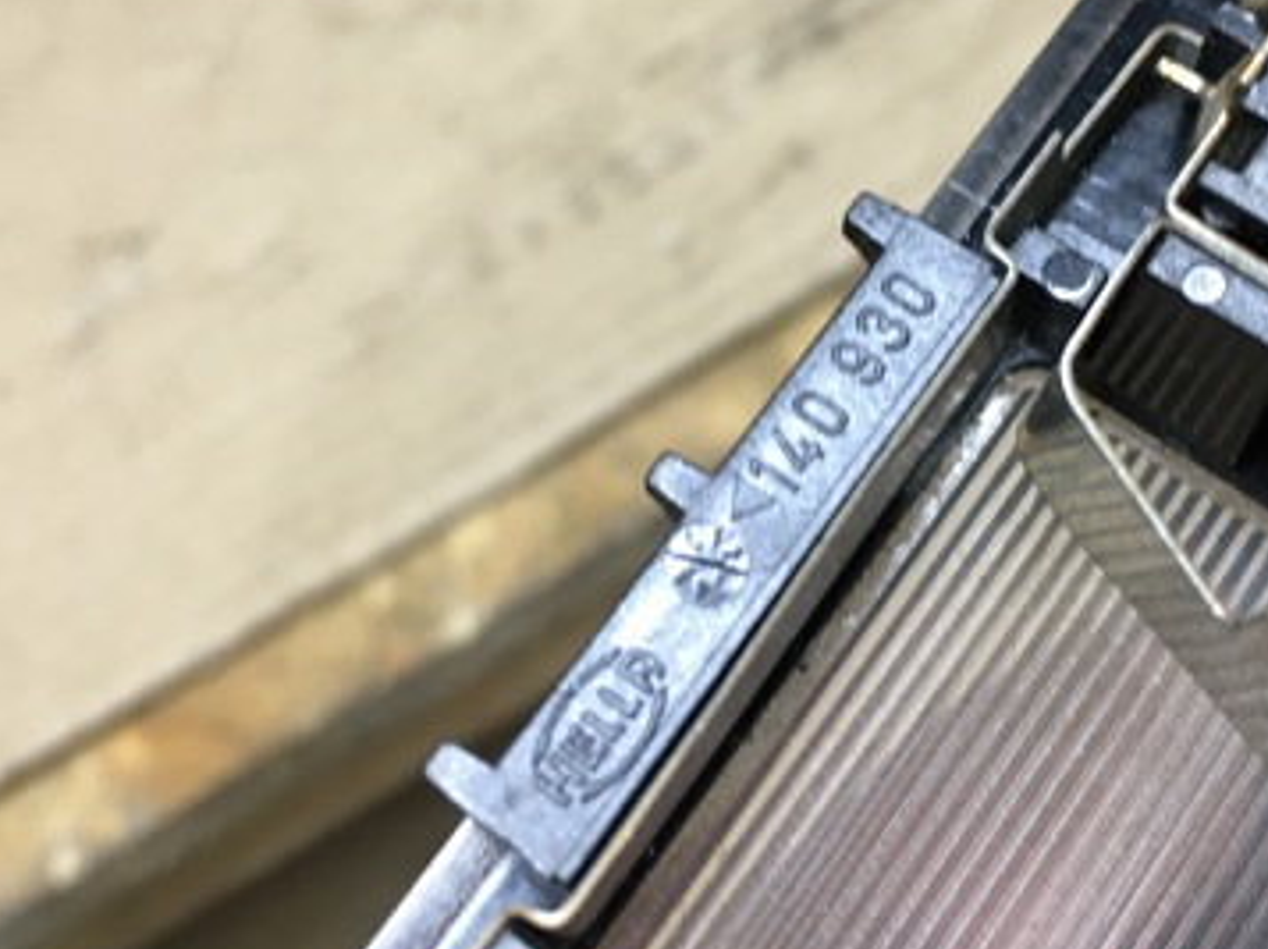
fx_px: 1903
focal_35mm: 52
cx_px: 767
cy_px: 290
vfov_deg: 27.7
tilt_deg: -49.5
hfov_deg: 36.7
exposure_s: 1/33
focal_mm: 4.15
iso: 64
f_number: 2.2
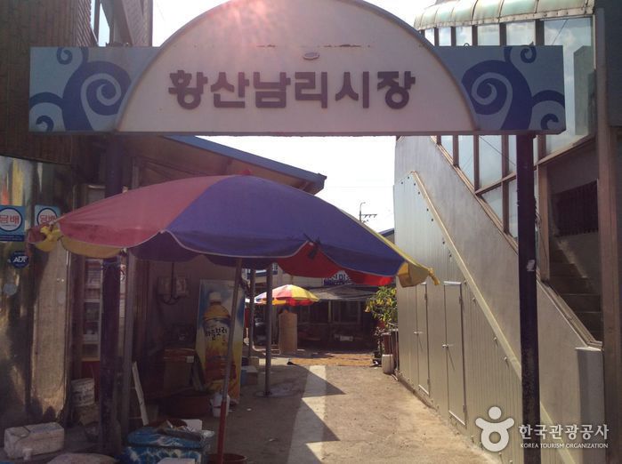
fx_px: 592
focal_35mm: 33
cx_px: 311
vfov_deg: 42.8
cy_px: 232
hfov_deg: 55.4
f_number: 2.4
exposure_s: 1/1908
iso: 32
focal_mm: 3.3
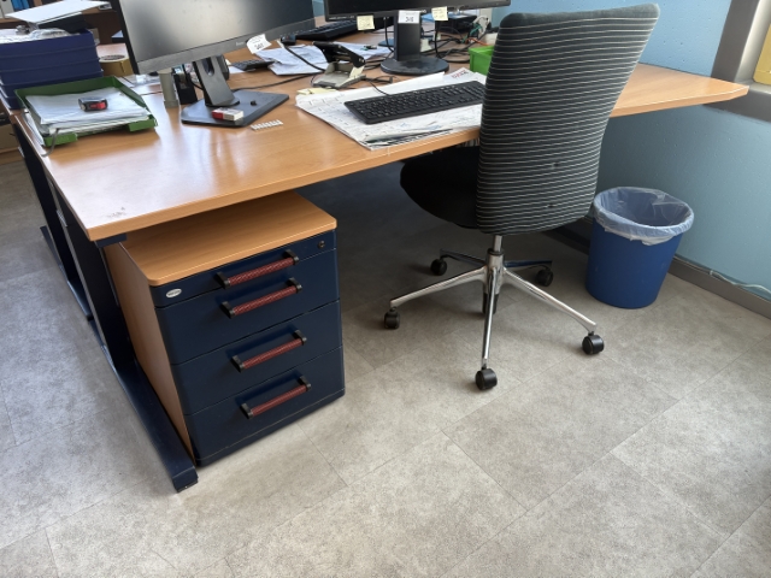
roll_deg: +0.8
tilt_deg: -32.8
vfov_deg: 53.1
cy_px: 289
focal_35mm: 26
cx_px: 386
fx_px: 579
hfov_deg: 67.3
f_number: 1.6
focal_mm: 5.96
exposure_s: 1/121
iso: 80
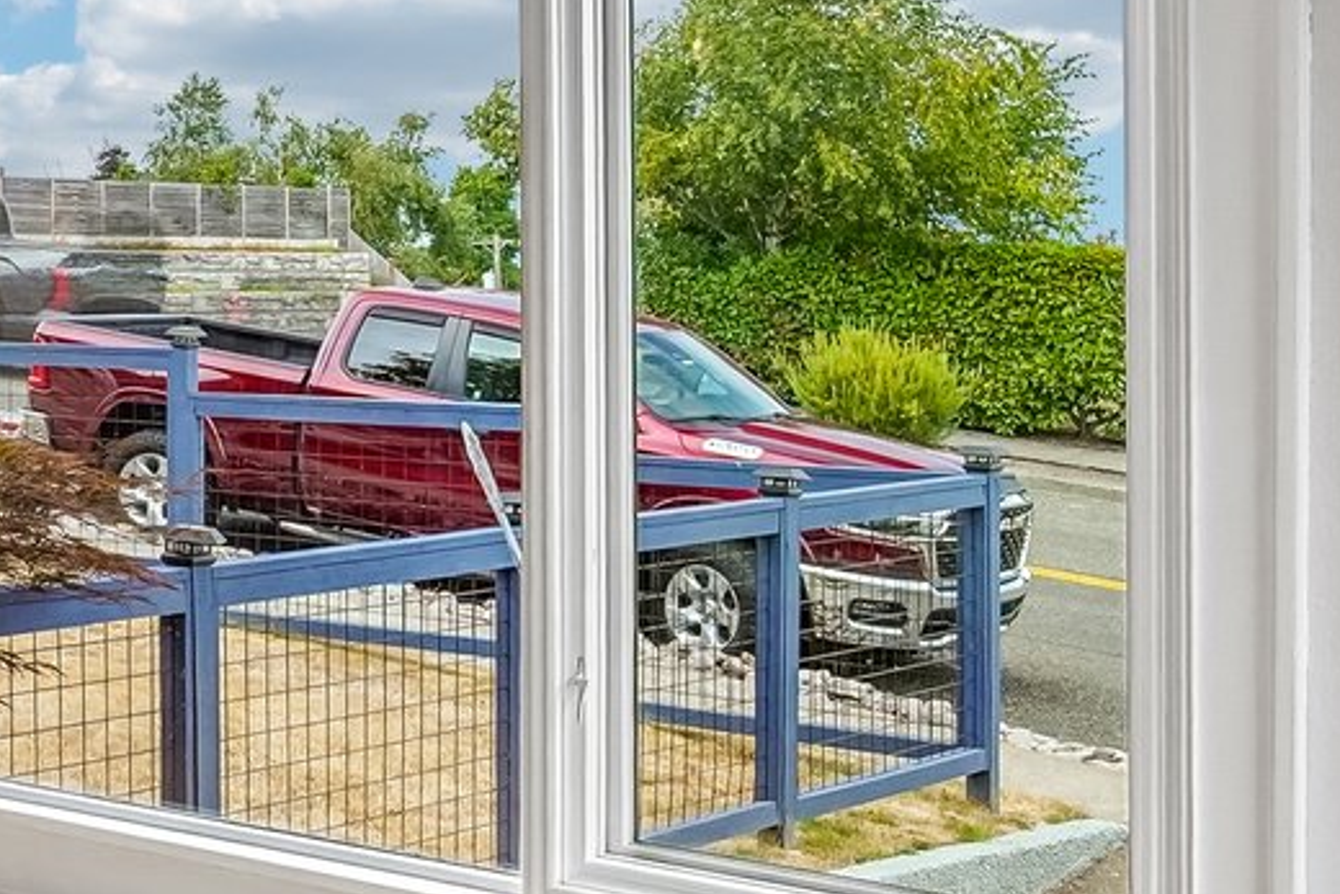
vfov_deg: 21.5
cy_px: 349
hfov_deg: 22.2
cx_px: -956
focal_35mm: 63
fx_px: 2346
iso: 1600
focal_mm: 16
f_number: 8
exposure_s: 1/160
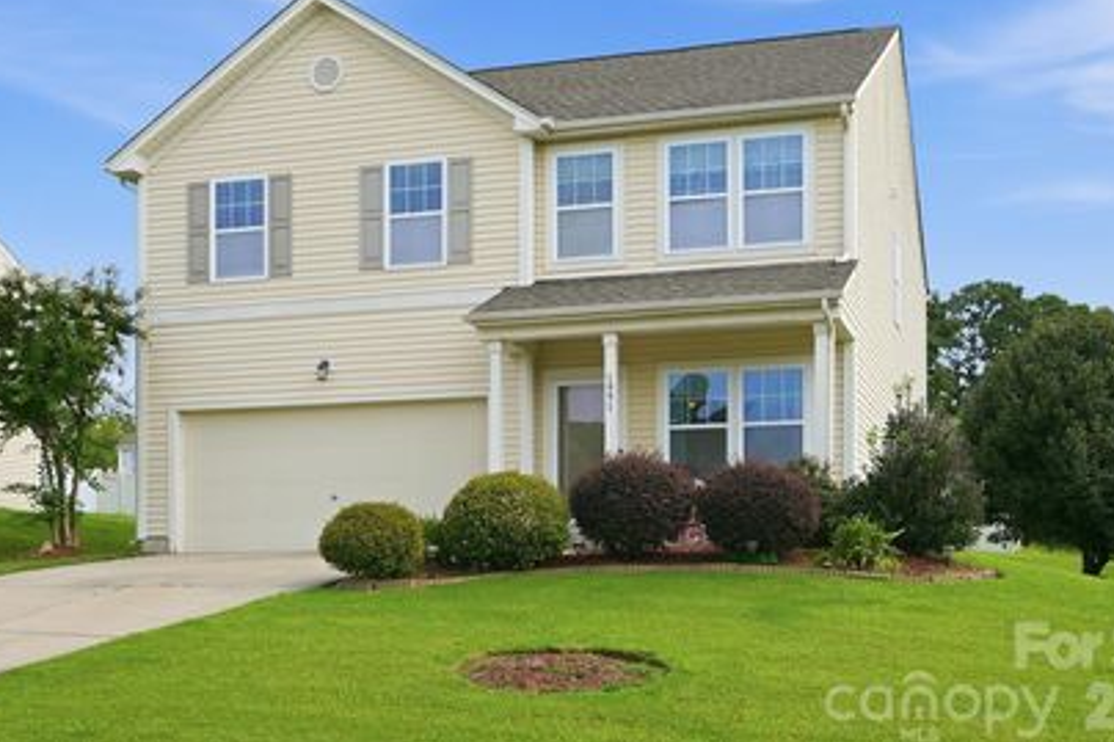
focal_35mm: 47
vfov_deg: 28.6
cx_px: 540
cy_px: 294
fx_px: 1454
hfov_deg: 41.9
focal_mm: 38
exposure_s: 1/125
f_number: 9
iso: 100
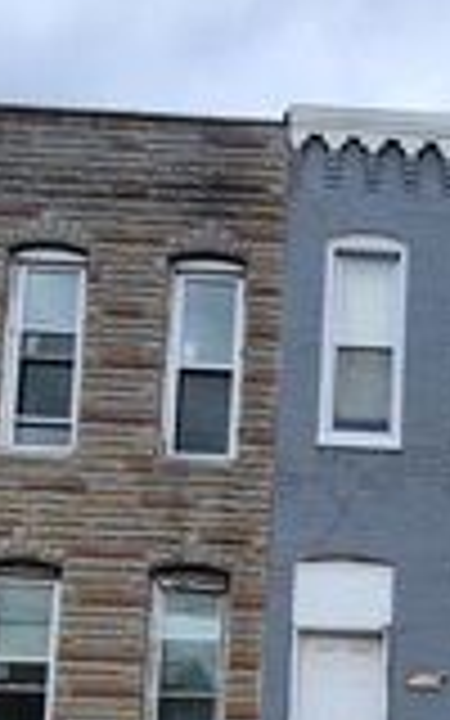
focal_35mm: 43
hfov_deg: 28.1
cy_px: 686
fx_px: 844
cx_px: 450
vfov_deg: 41.4
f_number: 2.2
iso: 50
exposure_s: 1/1328
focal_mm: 2.2
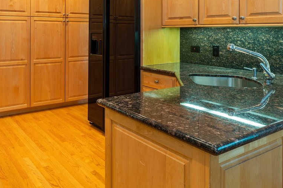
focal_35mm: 32
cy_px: 29
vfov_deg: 39.0
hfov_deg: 56.4
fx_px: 252
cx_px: 77
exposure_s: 1
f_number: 11
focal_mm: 15
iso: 200
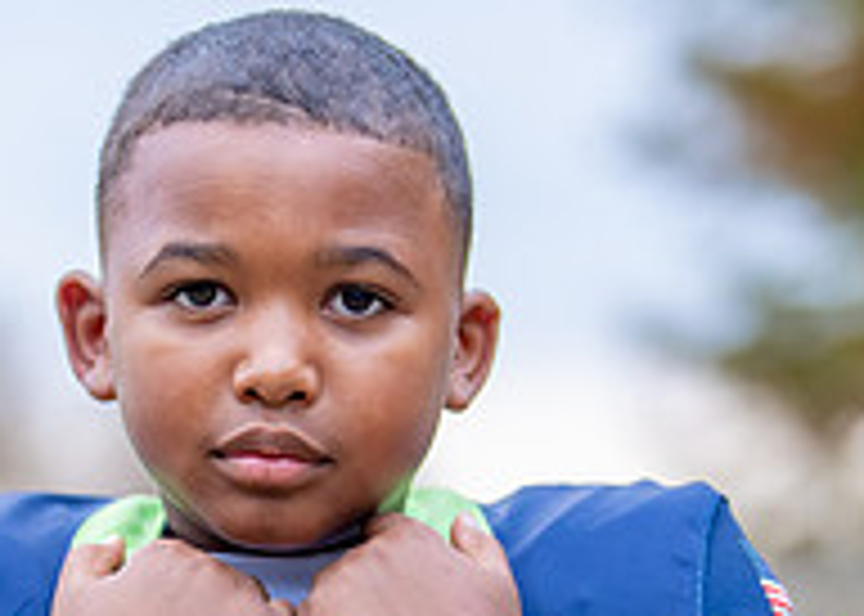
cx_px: 283
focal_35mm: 194
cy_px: 774
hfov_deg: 10.4
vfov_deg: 7.3
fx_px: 4759
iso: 200
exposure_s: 1/500
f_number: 1.2
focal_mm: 50
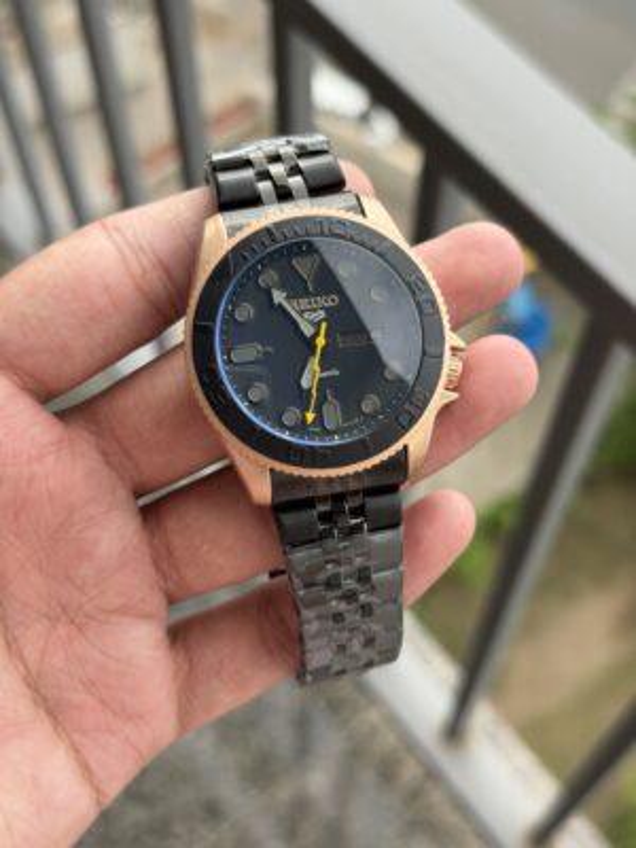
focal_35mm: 48
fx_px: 1176
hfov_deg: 30.3
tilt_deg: -61.8
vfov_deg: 39.7
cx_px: 318
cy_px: 424
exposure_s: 1/675
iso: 64
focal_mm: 6.76
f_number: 1.78
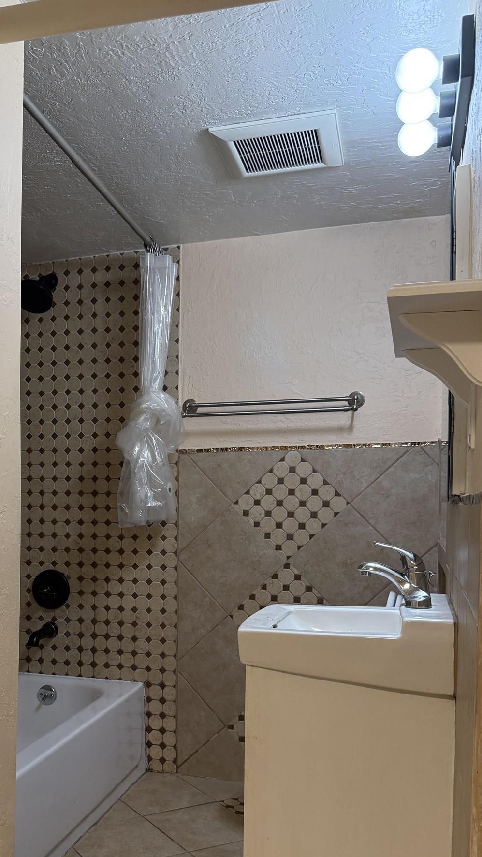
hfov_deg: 34.1
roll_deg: +0.5
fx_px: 772
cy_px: 533
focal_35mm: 34
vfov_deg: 57.3
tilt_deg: -1.5
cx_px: 131
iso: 250
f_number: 1.78
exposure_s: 1/120
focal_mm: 6.76
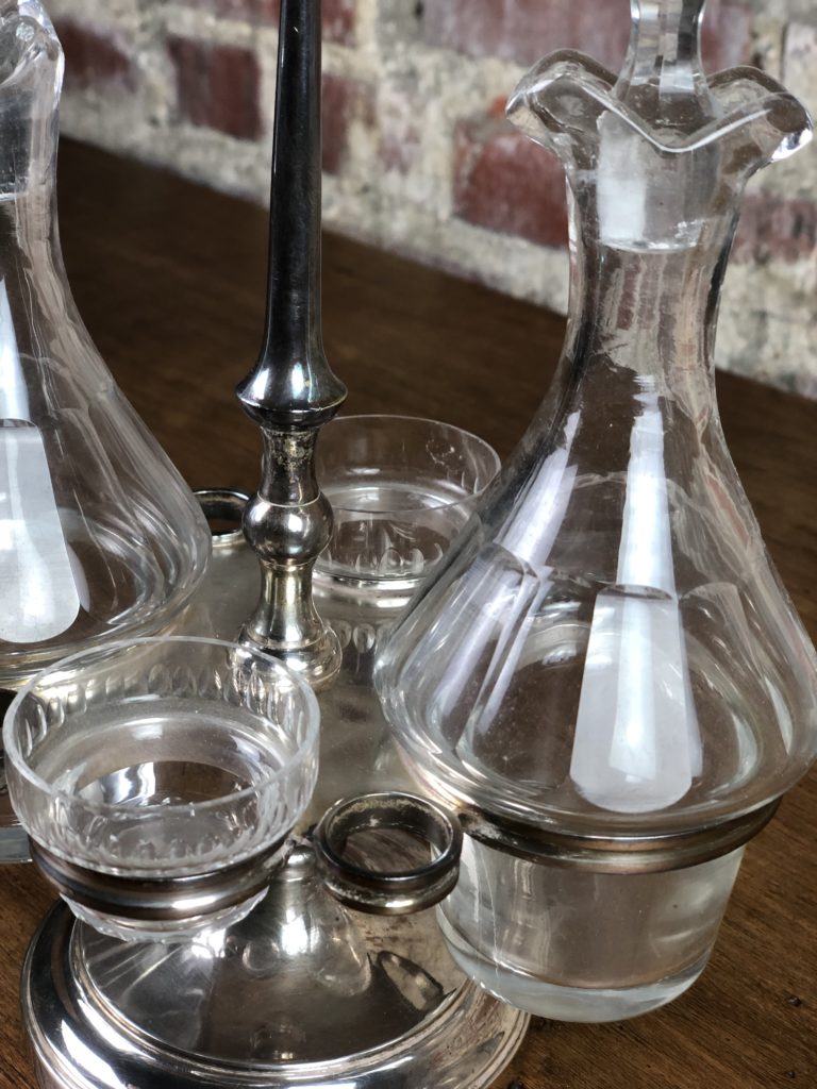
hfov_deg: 28.0
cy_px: 544
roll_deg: -2.5
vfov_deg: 36.8
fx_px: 1636
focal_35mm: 52
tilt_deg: -25.8
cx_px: 408
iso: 64
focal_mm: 6
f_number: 2.4
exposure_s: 1/50
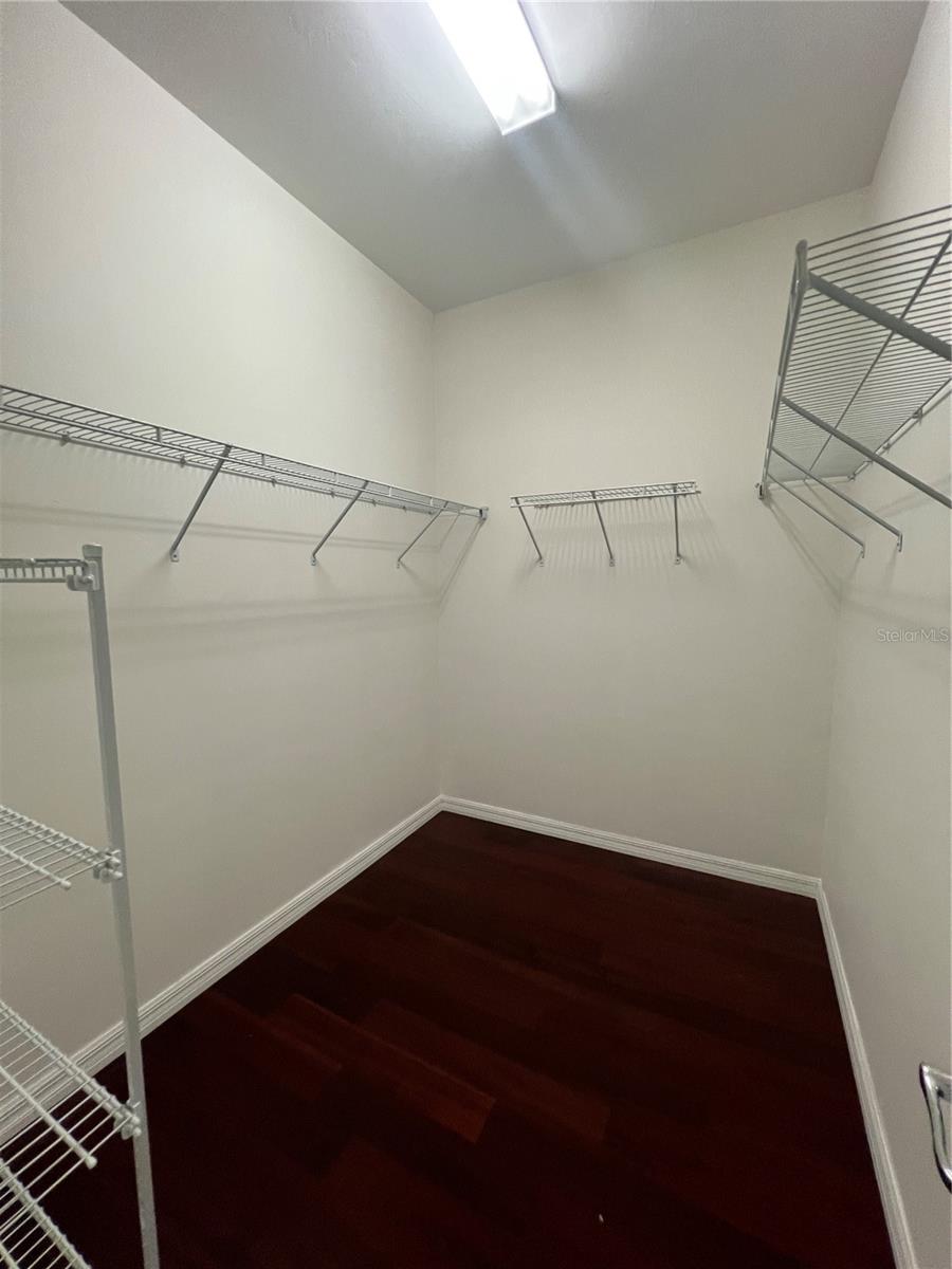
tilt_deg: -5.3
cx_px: 476
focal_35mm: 13
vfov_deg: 106.2
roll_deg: +1.7
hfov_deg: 89.9
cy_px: 634
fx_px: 477
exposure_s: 1/120
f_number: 1.8
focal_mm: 1.57
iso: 250
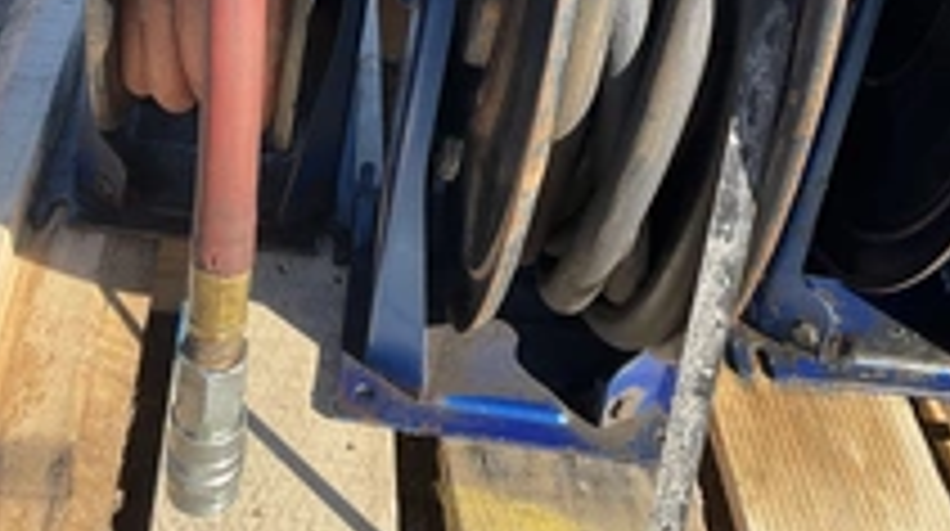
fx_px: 1509
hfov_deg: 34.8
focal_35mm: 60
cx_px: 392
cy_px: -45
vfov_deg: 19.2
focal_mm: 3
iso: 25
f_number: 1.8
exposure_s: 1/683
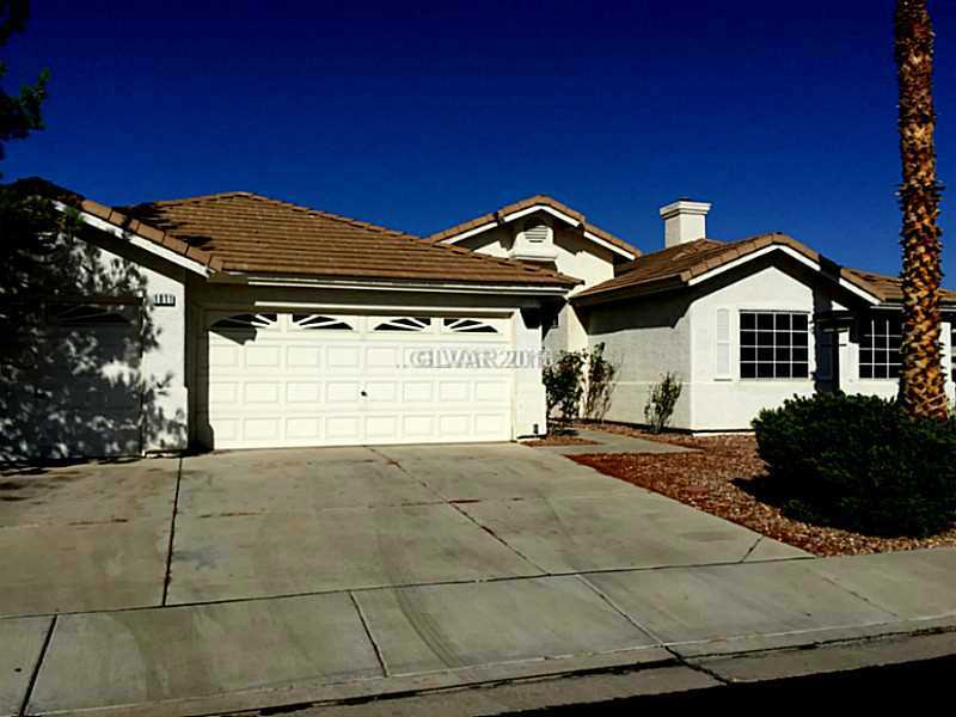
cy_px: 358
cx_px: 478
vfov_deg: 48.2
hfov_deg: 61.7
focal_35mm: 29
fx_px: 801
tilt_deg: -0.5
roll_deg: -0.8
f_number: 2.2
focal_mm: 4.15
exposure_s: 1/7937
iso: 32
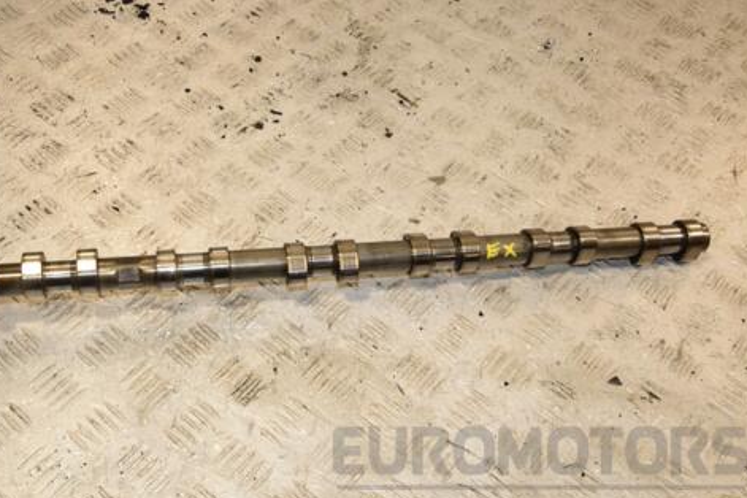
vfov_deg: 31.9
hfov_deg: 46.2
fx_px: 871
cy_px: 239
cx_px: 303
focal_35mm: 42
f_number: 10
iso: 800
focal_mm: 22
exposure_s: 1/200
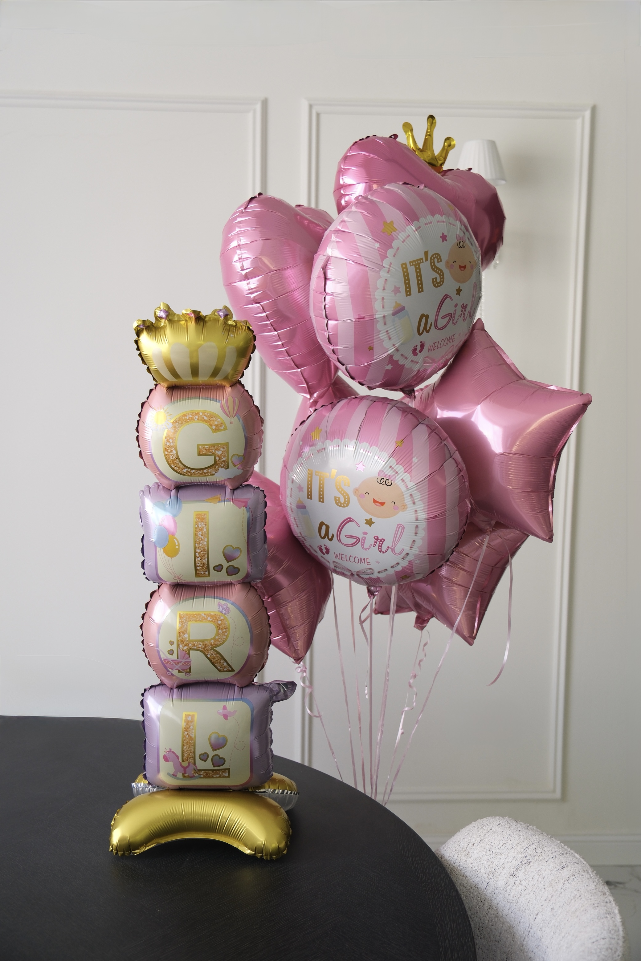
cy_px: 480
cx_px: 320
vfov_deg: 53.1
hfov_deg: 36.9
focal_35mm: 36
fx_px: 961
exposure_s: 1/160
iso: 400
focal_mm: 24
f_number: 2.8
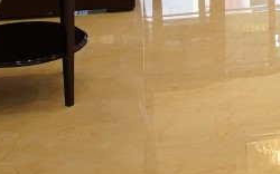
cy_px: -407
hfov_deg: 11.7
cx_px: 572
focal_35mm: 159
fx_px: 1213
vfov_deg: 7.1
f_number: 3.5
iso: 640
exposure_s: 1/100
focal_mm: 24
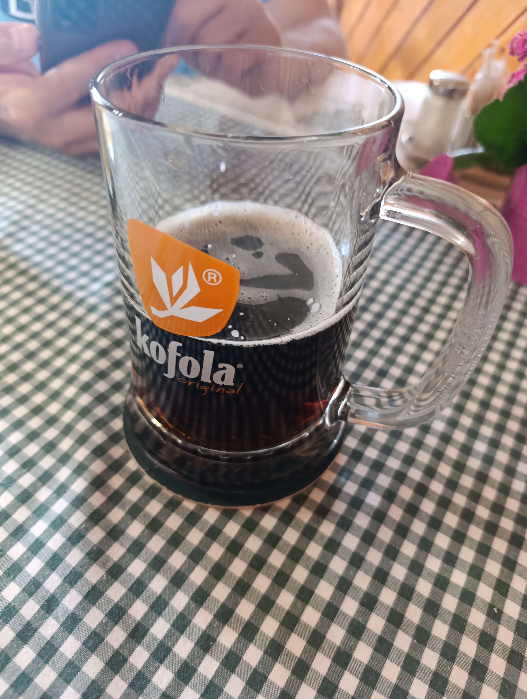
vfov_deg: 73.8
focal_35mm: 23
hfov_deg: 59.0
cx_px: 264
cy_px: 350
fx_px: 466
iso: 1250
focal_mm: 6.14
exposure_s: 1/25
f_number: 1.6
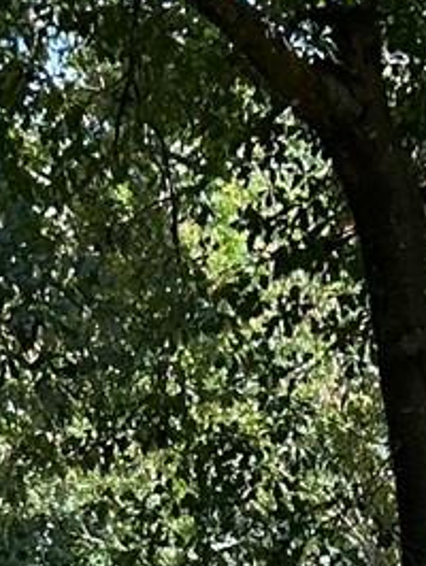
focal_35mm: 200
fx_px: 3276
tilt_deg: -2.3
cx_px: 492
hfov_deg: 7.4
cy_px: 1230
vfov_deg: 9.1
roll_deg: -0.8
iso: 50
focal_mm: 5.7
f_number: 1.5
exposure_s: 1/982
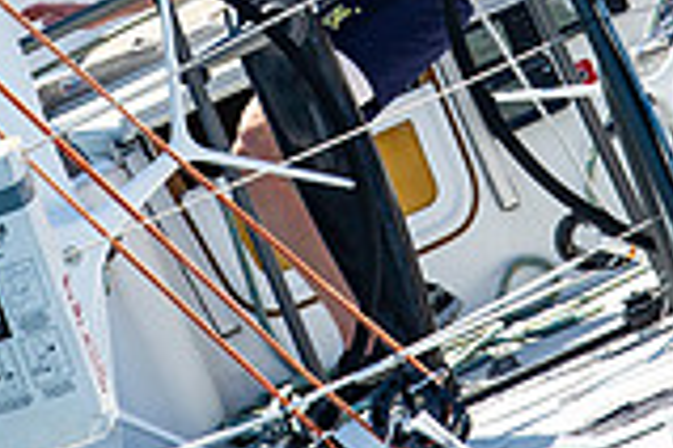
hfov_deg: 0.9
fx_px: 41031
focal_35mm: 2195
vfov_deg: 0.6
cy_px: -207
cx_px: 317
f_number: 5
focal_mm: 600
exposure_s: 1/2500
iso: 400
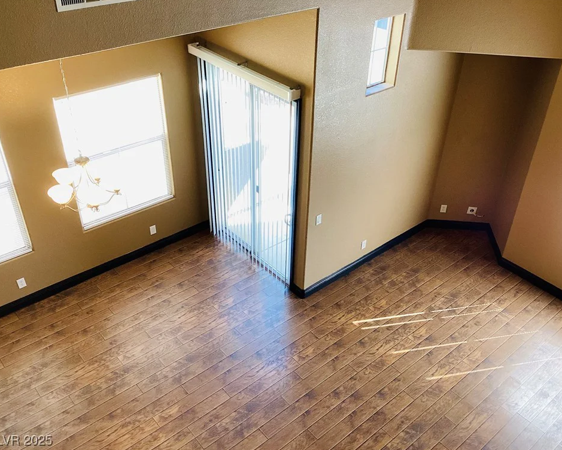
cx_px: 298
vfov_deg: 44.5
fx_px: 549
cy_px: 224
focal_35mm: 33
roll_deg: -2.5
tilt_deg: -35.7
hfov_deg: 54.2
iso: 80
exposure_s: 1/120
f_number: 2.4
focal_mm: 3.3
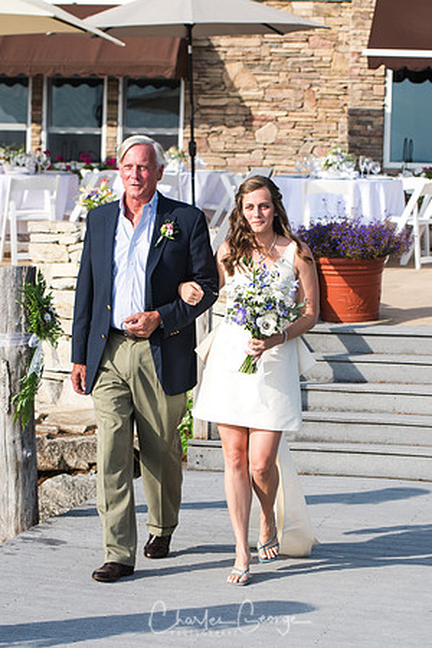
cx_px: 216
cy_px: 324
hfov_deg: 13.0
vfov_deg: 19.5
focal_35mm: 105
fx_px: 1890
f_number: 4
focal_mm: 70
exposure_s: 1/1600
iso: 200
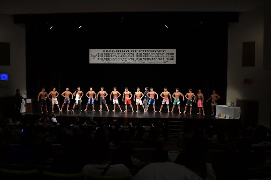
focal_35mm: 42
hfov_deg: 46.4
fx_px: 316
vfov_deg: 31.9
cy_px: 90
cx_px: 136
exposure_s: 1/400
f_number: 5.6
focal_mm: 28
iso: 3200
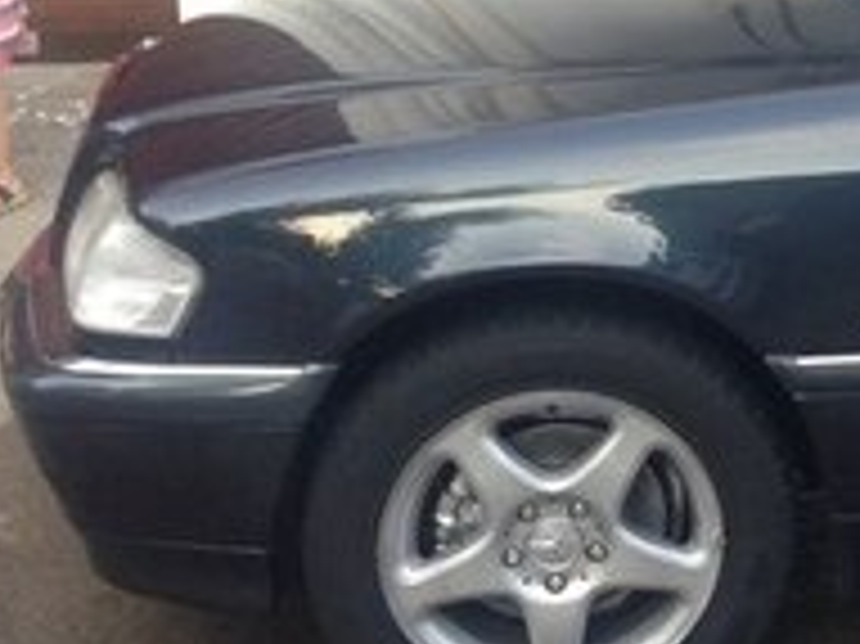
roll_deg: +1.1
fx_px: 2830
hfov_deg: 15.4
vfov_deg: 12.9
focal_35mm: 114
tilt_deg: -9.3
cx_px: 1427
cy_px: 119
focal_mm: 4.12
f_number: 2.4
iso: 64
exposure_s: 1/40
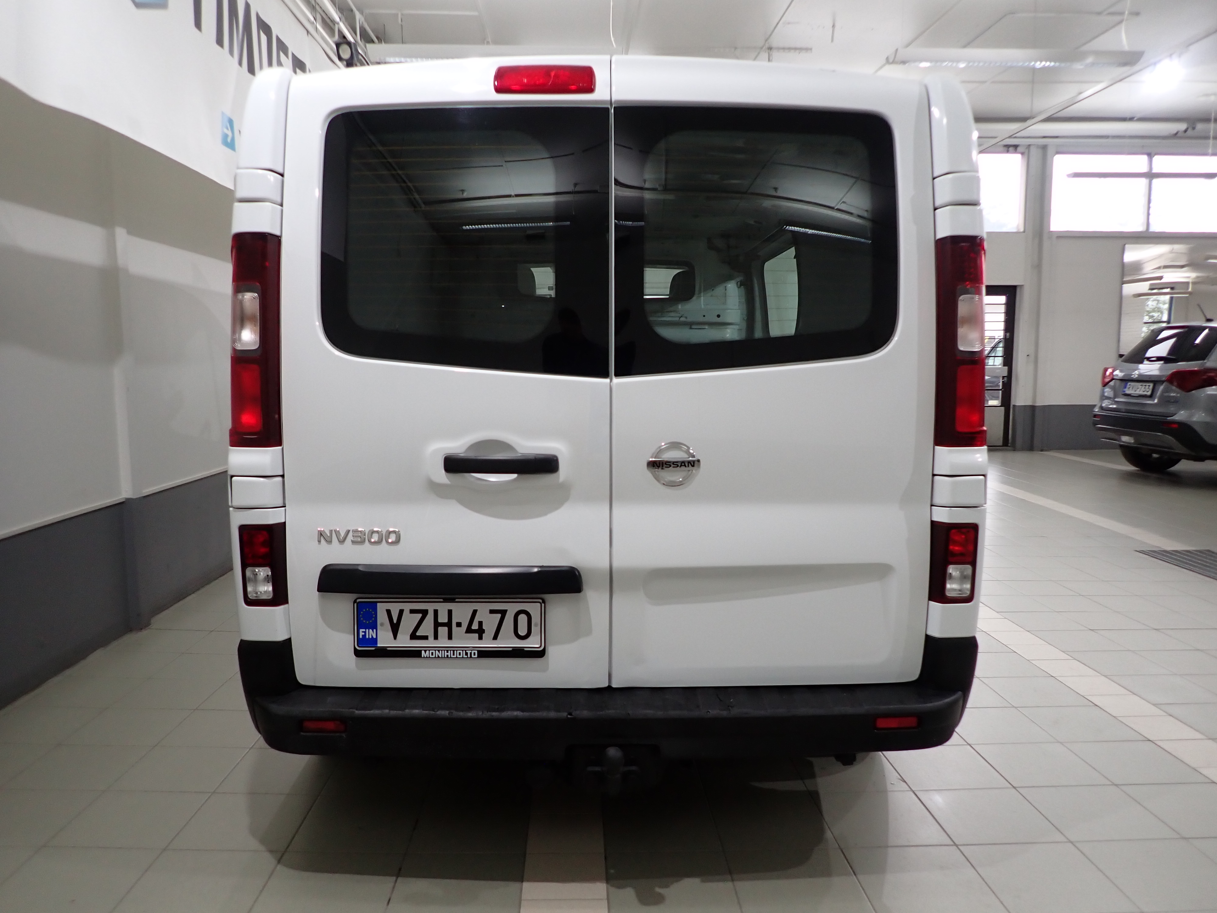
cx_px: 608
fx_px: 879
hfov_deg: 69.4
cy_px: 456
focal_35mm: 25
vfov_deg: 54.9
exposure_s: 1/125
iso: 200
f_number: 2
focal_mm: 4.5
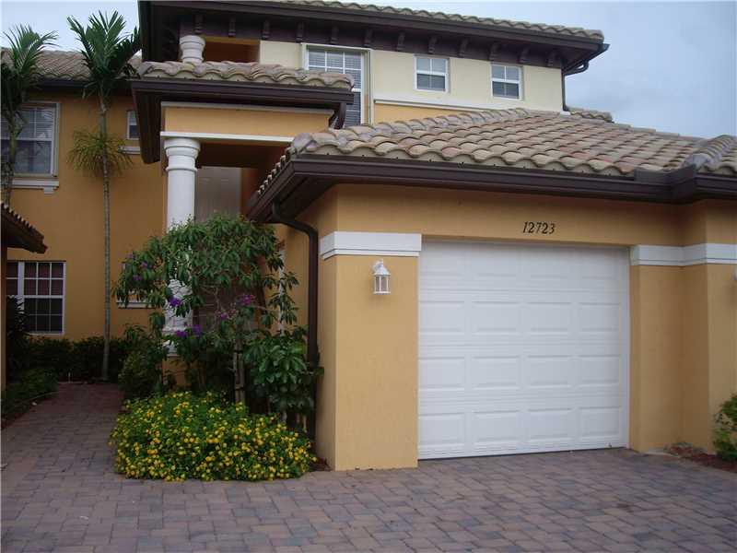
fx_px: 809
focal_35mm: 38
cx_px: 368
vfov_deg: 37.7
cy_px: 276
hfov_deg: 49.0
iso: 64
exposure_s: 1/200
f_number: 4.3
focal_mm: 6.2
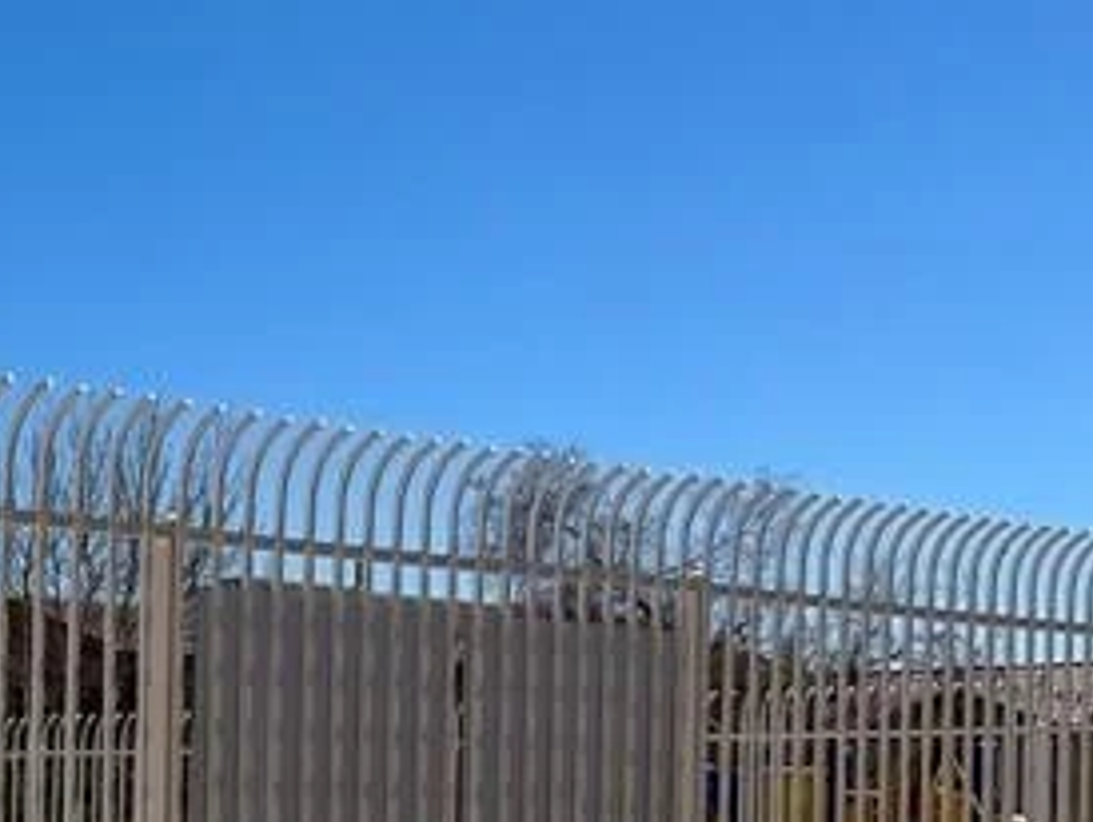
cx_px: -690
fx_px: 3065
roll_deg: +0.2
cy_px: 878
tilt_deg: -1.1
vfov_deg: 14.9
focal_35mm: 97
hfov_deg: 17.5
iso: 50
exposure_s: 1/7463
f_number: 1.5
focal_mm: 5.7
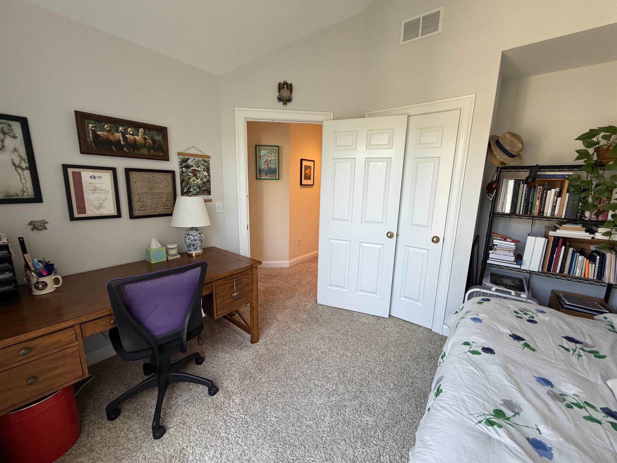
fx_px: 250
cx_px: 308
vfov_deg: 85.7
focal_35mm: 14
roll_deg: -1.0
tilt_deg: -11.1
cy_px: 232
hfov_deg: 102.1
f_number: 2.2
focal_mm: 2.22
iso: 320
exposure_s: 1/121
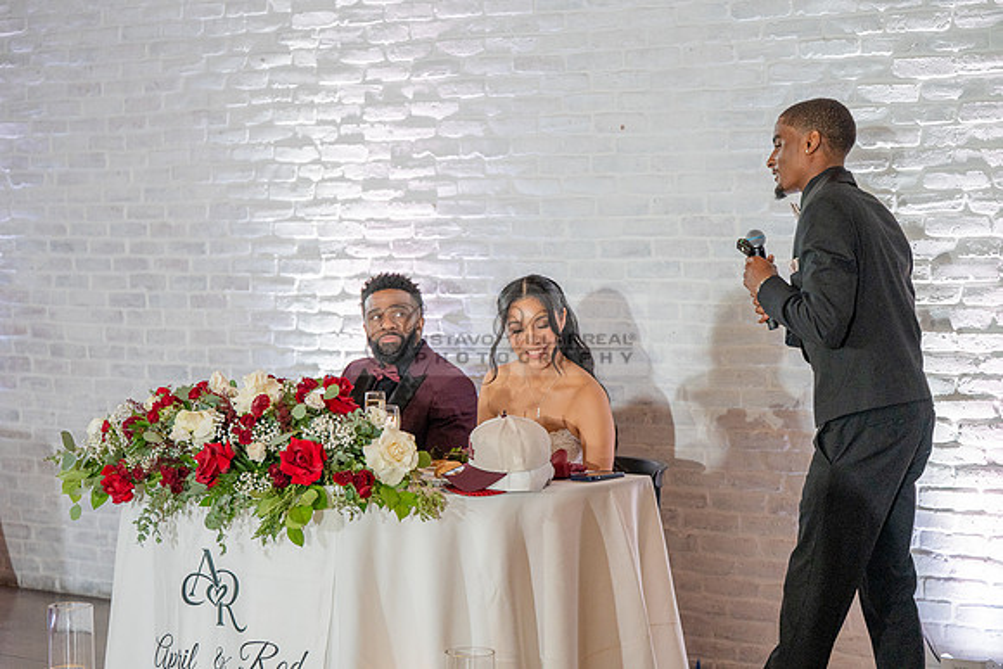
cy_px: 334
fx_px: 2201
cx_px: 502
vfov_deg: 17.3
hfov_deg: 25.7
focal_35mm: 79
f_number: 2.8
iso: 1600
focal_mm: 79
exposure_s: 1/320
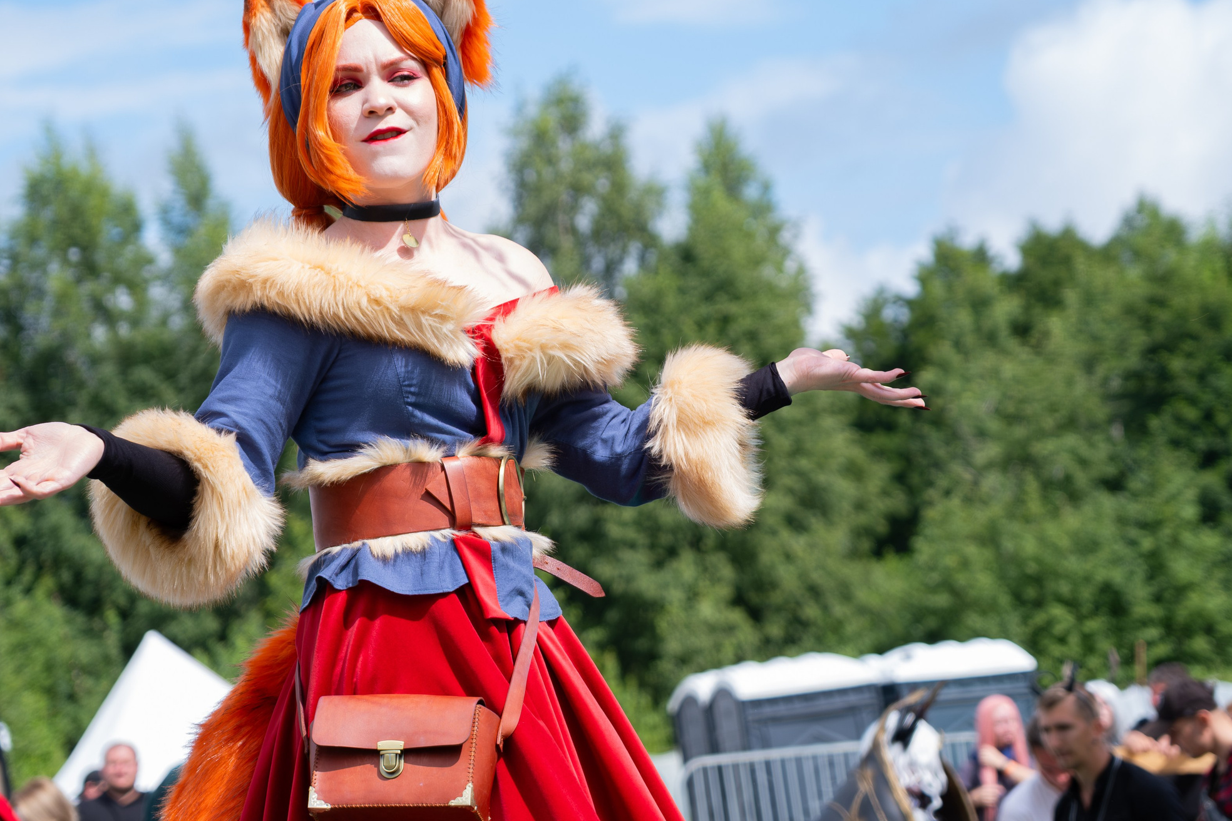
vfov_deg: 11.6
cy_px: 319
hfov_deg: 17.3
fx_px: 4038
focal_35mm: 118
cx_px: 644
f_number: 3.2
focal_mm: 55
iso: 200
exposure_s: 1/1600
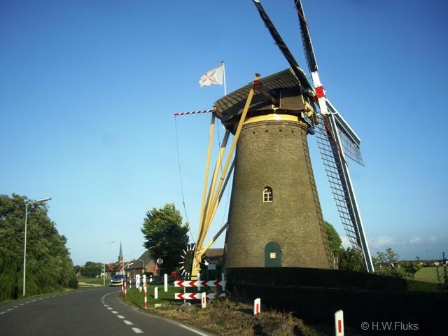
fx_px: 492
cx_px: 224
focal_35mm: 38
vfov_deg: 37.7
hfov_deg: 49.0
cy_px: 168
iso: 64
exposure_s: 1/500
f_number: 2.8
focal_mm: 7.9
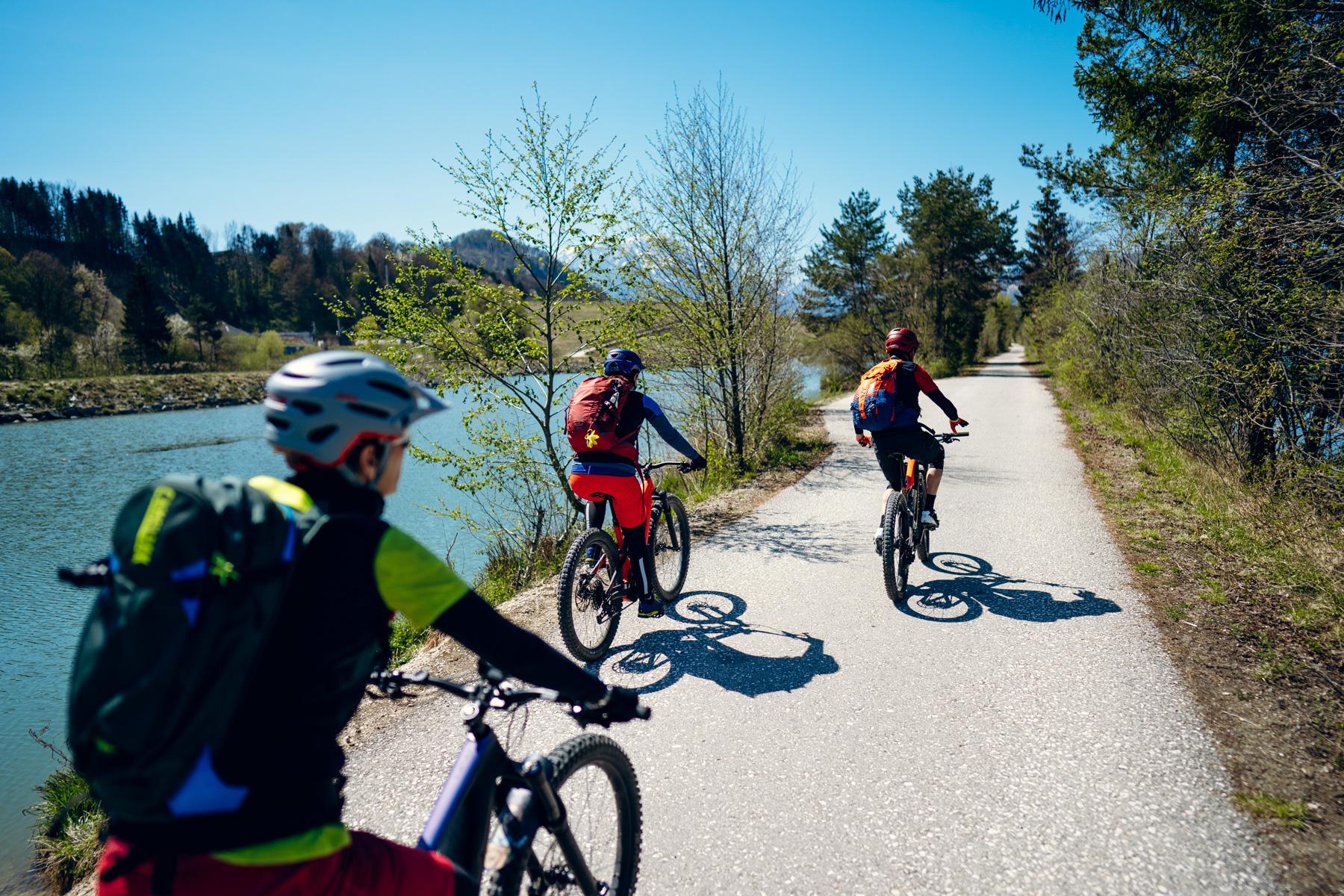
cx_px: 672
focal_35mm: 24
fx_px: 896
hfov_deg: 73.7
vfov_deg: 53.1
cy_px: 448
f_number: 1.4
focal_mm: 24
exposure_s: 1/8000
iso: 50
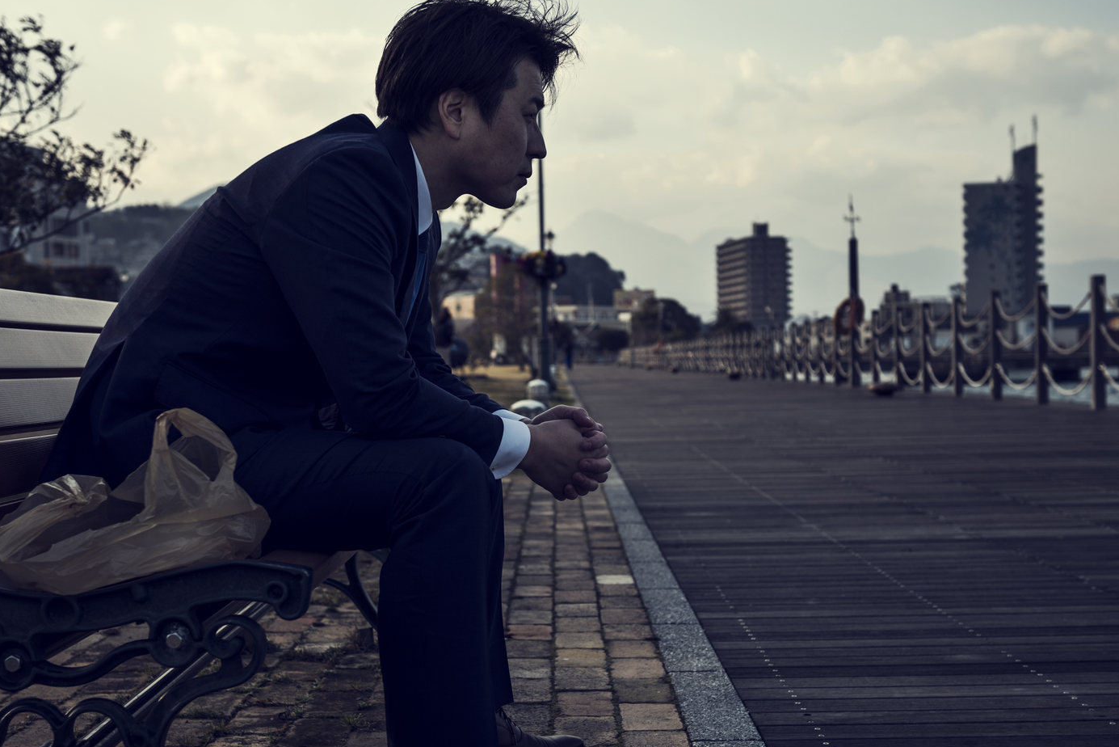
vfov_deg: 26.0
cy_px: 437
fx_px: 1617
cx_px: 535
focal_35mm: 52
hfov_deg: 38.2
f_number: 4
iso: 64
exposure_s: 1/500
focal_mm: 36
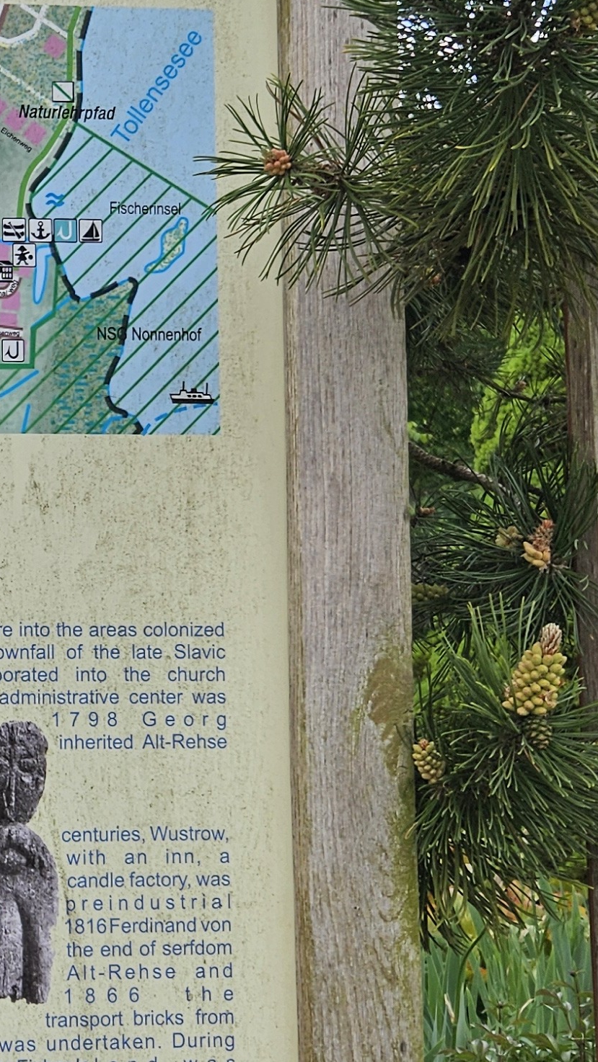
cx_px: -321
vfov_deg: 30.9
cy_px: 429
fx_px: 1917
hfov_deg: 16.1
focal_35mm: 68
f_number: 1.8
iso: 25
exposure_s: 1/728
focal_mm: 5.4
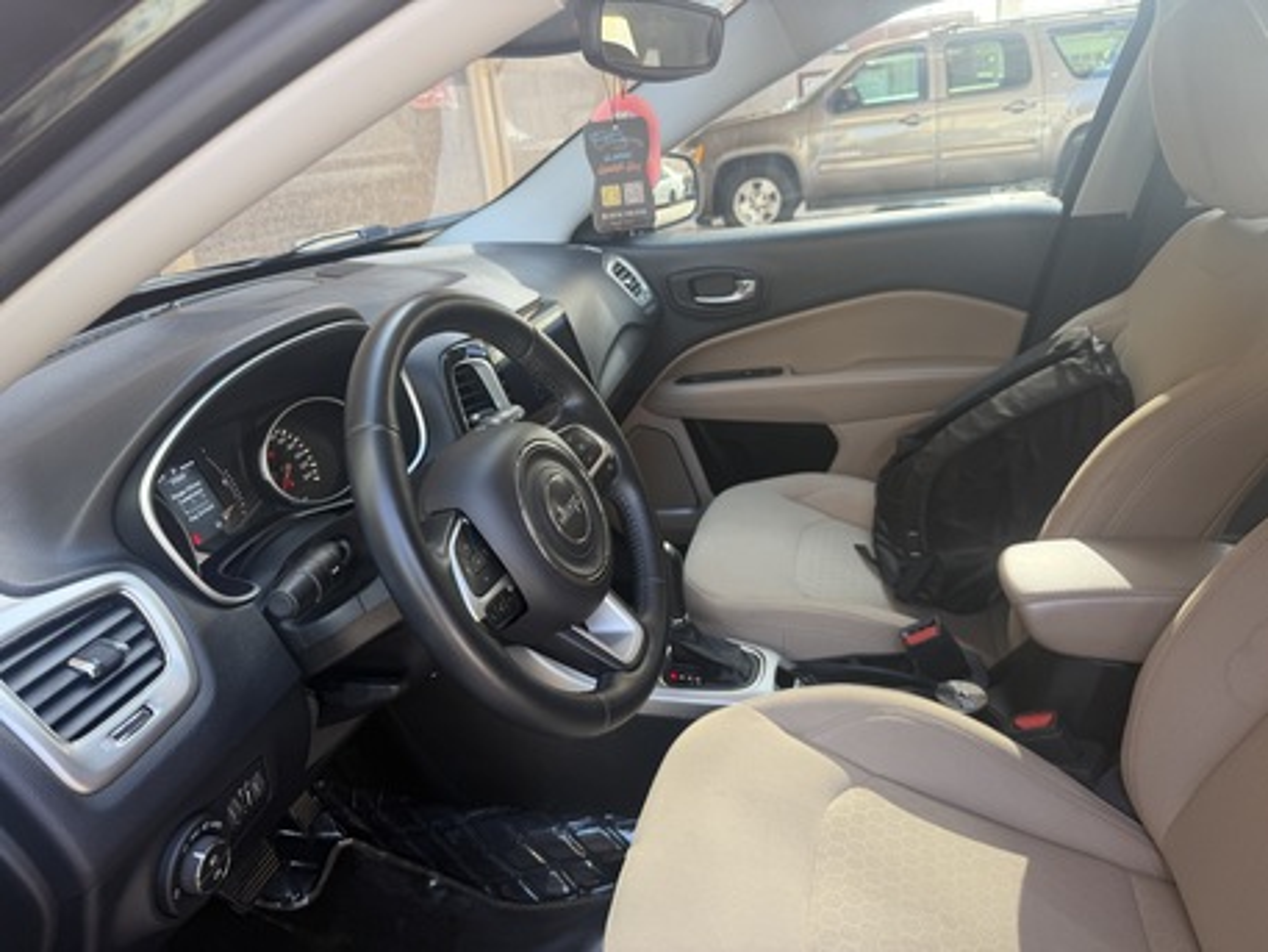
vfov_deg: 56.8
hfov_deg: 71.6
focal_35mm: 24
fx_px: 879
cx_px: 634
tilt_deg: -20.8
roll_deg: +6.2
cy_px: 476
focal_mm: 6.76
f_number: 1.78
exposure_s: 1/129
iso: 100
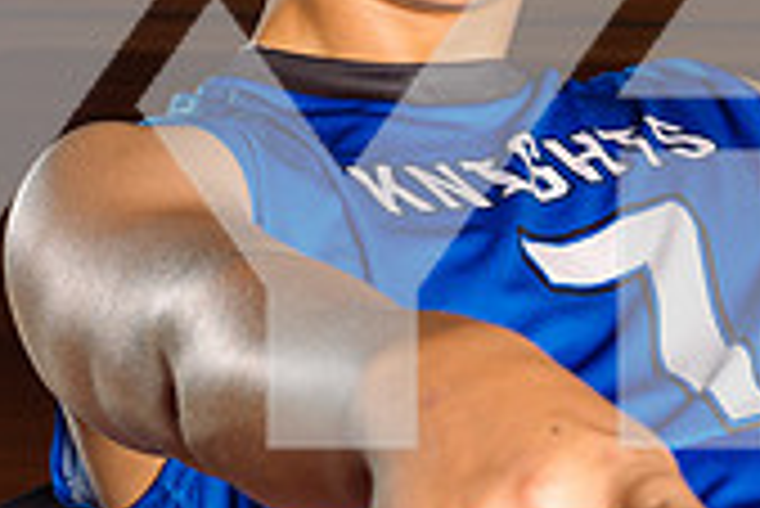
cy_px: 214
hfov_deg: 13.0
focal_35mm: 158
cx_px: 531
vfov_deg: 8.7
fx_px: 3338
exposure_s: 1/200
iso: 200
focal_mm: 46
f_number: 8
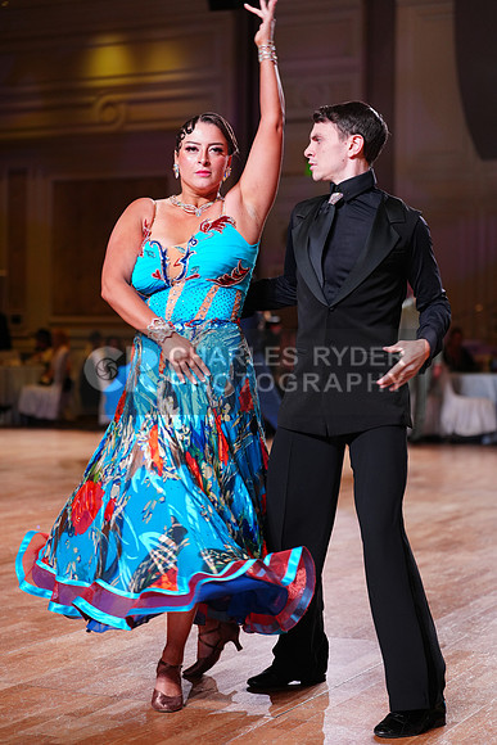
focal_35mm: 70
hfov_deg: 19.5
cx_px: 248
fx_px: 1449
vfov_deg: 28.8
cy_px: 372
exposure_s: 1/400
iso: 1250
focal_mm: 70
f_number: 2.8
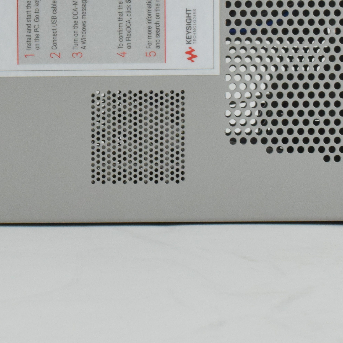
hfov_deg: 9.3
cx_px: -55
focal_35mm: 185
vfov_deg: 9.4
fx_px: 2074
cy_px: 21
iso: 1600
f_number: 18
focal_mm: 48
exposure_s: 1/60
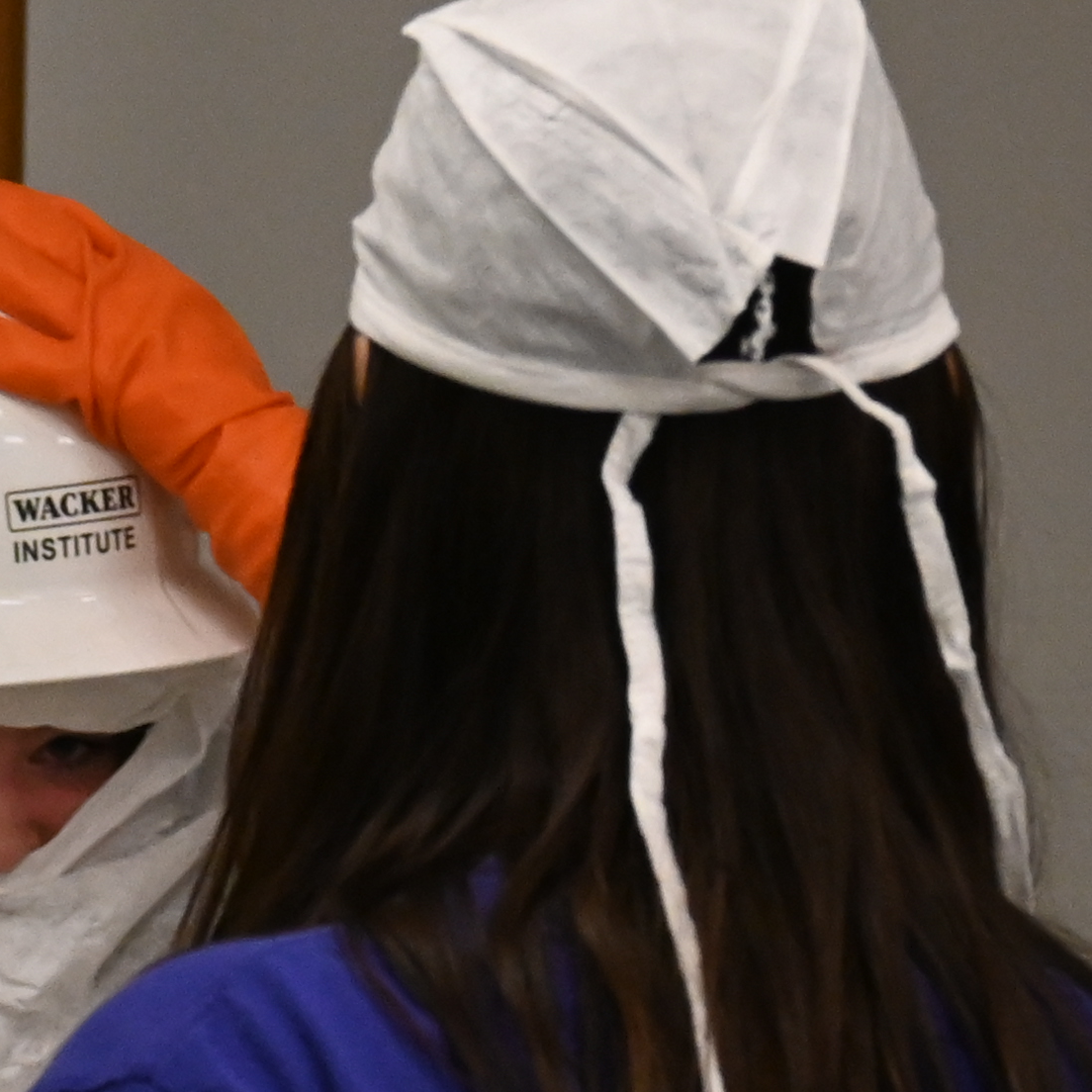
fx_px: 17208
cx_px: -299
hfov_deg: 3.6
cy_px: 1472
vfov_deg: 3.6
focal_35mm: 482
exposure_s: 1/160
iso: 2000
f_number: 5.6
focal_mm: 75
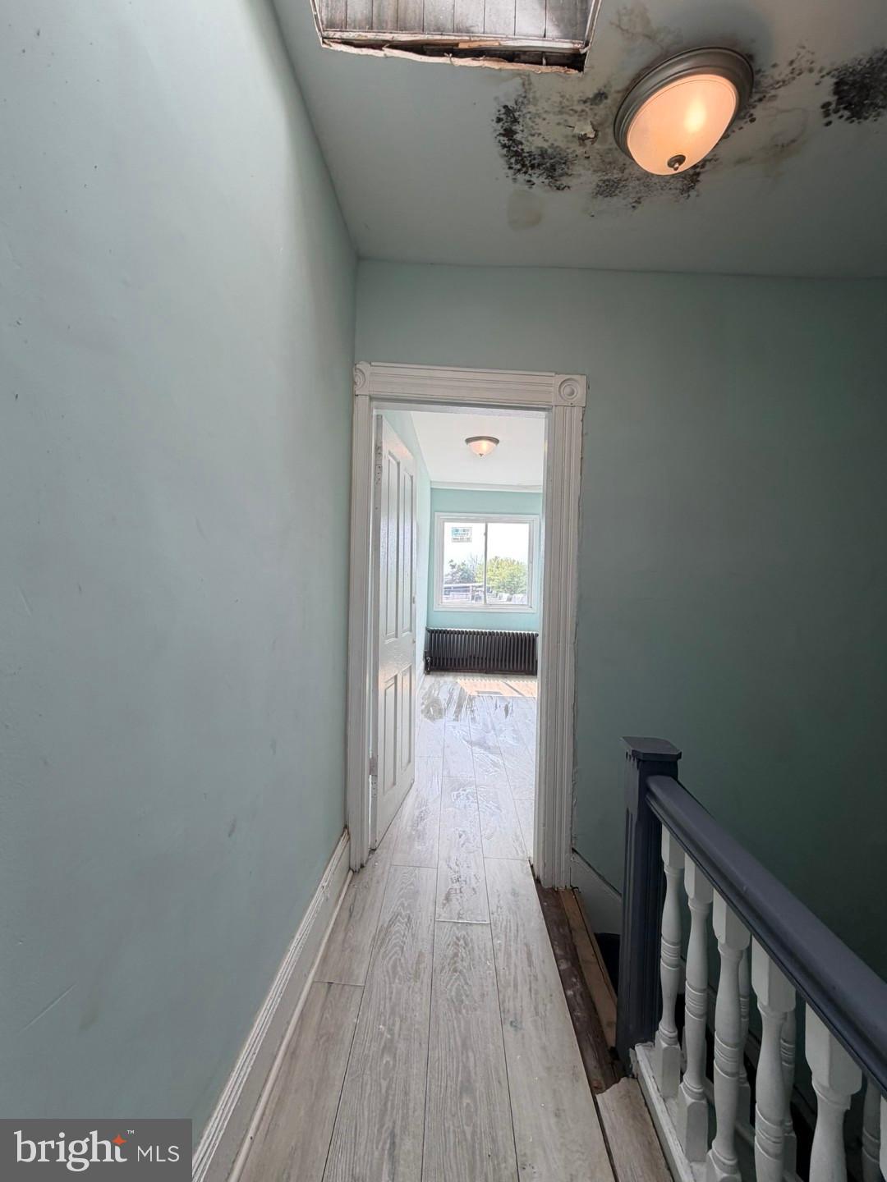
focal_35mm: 14
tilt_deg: -1.7
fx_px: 478
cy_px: 591
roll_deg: -0.2
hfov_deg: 85.7
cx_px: 444
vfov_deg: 102.1
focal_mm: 2.22
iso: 80
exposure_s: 1/120
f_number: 2.2
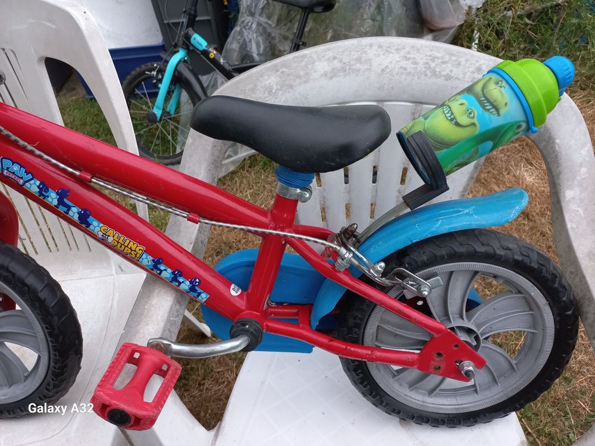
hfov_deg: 69.4
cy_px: 223
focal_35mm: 25
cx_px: 298
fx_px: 430
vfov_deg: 54.9
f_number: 1.8
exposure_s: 1/33
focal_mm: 4.6
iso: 250
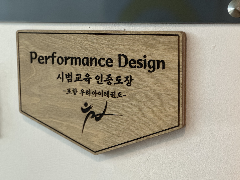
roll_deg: -0.2
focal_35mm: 77
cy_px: 90
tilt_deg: -6.5
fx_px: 534
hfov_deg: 25.3
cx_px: 120
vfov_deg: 19.1
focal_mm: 9
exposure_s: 1/24
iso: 400
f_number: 2.8
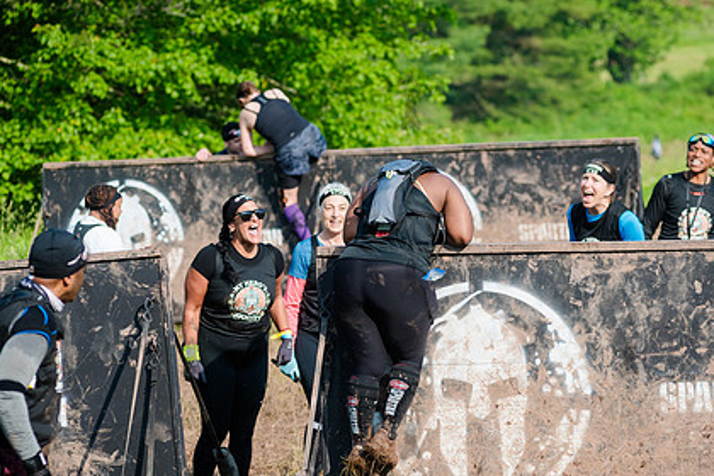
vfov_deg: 6.8
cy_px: 264
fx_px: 4006
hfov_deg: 10.2
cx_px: 410
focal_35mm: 202
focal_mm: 145
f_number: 4.5
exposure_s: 1/1000
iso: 250
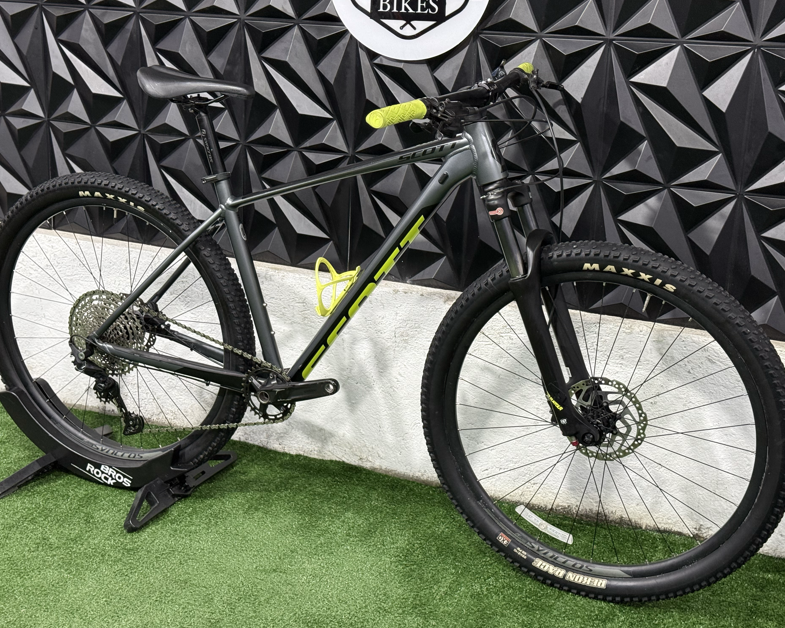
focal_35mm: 51
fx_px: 1185
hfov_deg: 36.7
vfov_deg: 29.7
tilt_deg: -16.8
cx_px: 393
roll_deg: -2.7
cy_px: 312
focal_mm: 6.76
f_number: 1.78
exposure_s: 1/60
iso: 200
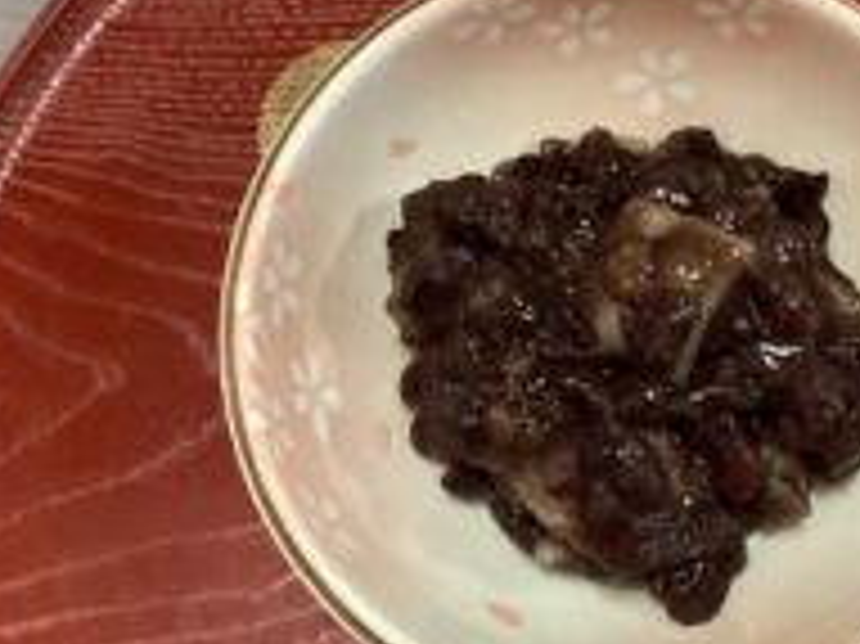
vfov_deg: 24.0
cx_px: 655
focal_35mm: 61
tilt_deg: -77.9
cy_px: 354
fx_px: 1515
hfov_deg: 31.1
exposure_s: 1/40
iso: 400
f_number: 2.4
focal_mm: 3.3
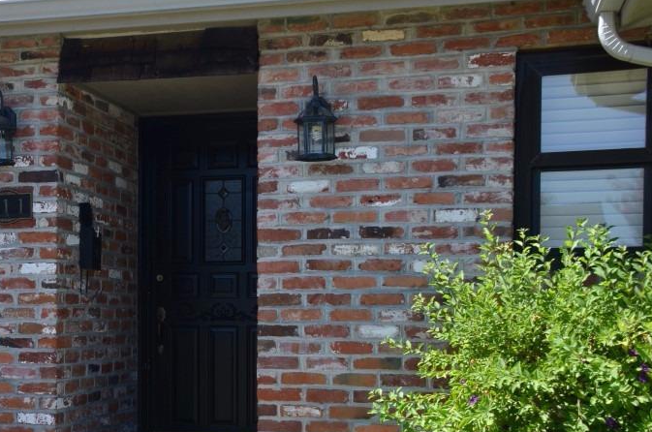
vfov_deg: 21.3
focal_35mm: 63
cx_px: 132
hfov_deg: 31.2
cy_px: 309
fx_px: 1139
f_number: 8
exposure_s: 1/250
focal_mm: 26
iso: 200
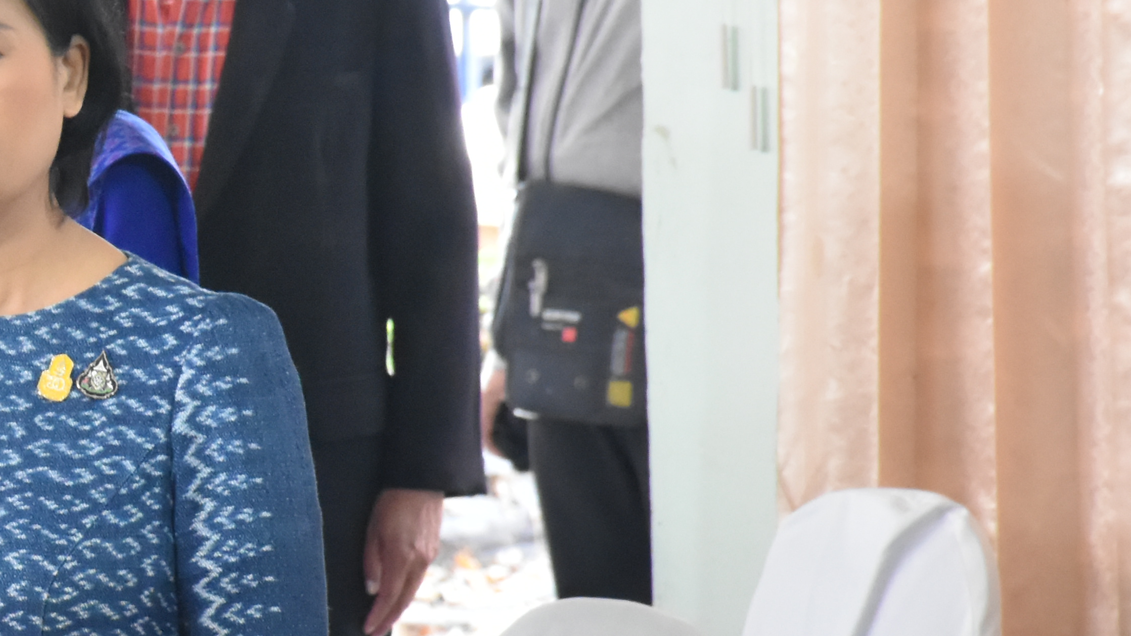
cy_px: 332
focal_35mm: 590
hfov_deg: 3.7
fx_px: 17693
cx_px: -232
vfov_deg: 2.1
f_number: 9
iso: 3200
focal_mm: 140
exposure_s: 1/50
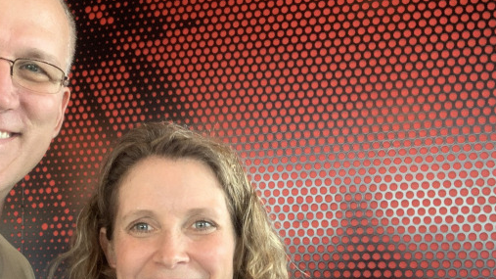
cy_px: 185
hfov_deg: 37.6
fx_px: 723
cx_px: 181
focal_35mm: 55
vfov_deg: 21.7
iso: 80
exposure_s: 1/60
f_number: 2.2
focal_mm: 2.87
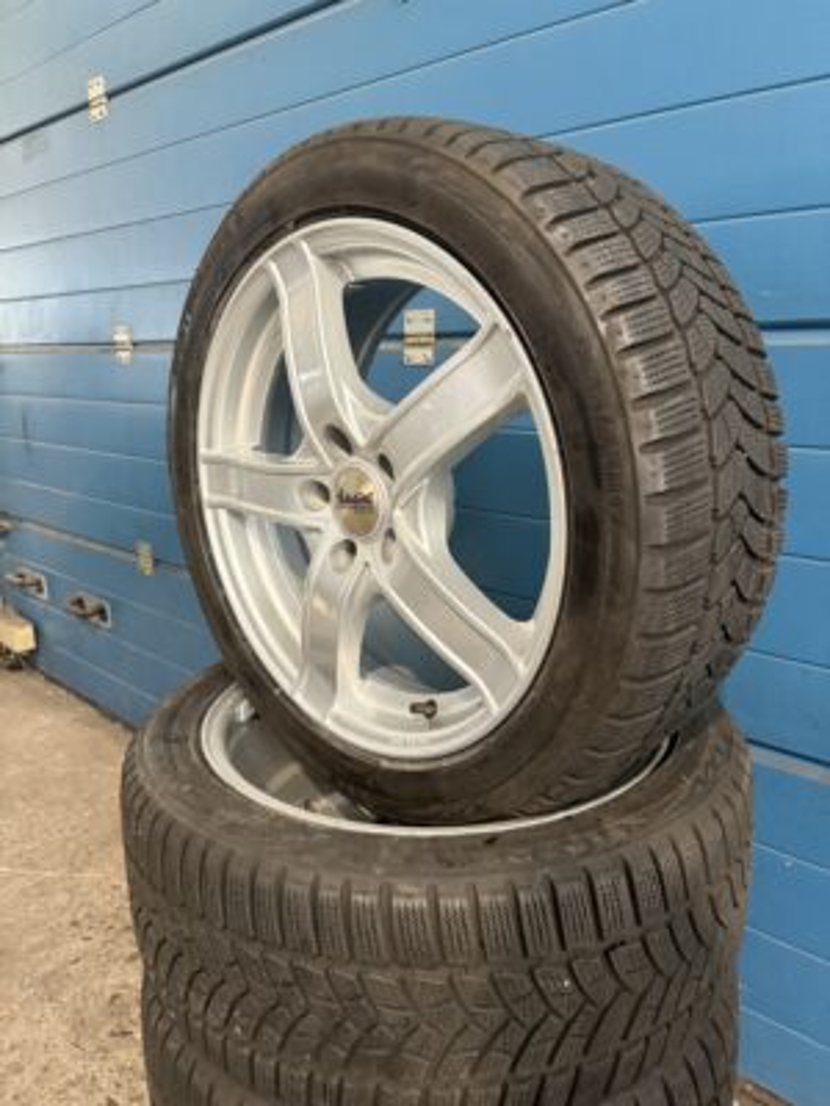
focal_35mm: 26
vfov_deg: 67.3
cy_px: 553
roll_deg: +1.2
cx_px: 415
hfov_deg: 53.1
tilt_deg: -14.5
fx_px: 831
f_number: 1.6
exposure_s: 1/50
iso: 320
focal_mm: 5.96
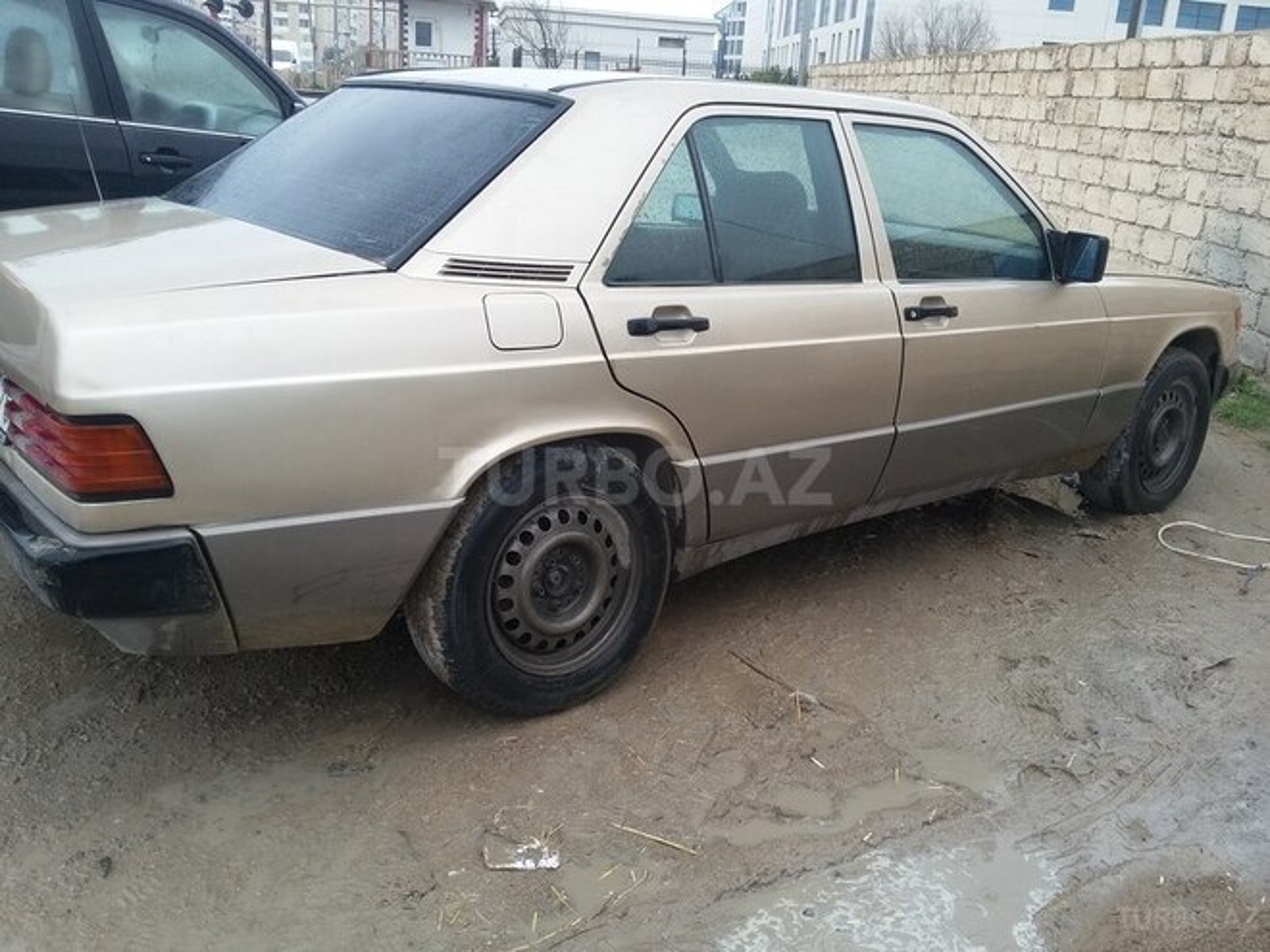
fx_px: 1137
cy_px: 476
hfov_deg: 58.4
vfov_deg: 45.4
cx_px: 635
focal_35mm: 31
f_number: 2.2
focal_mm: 3.3
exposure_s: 1/100
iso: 50
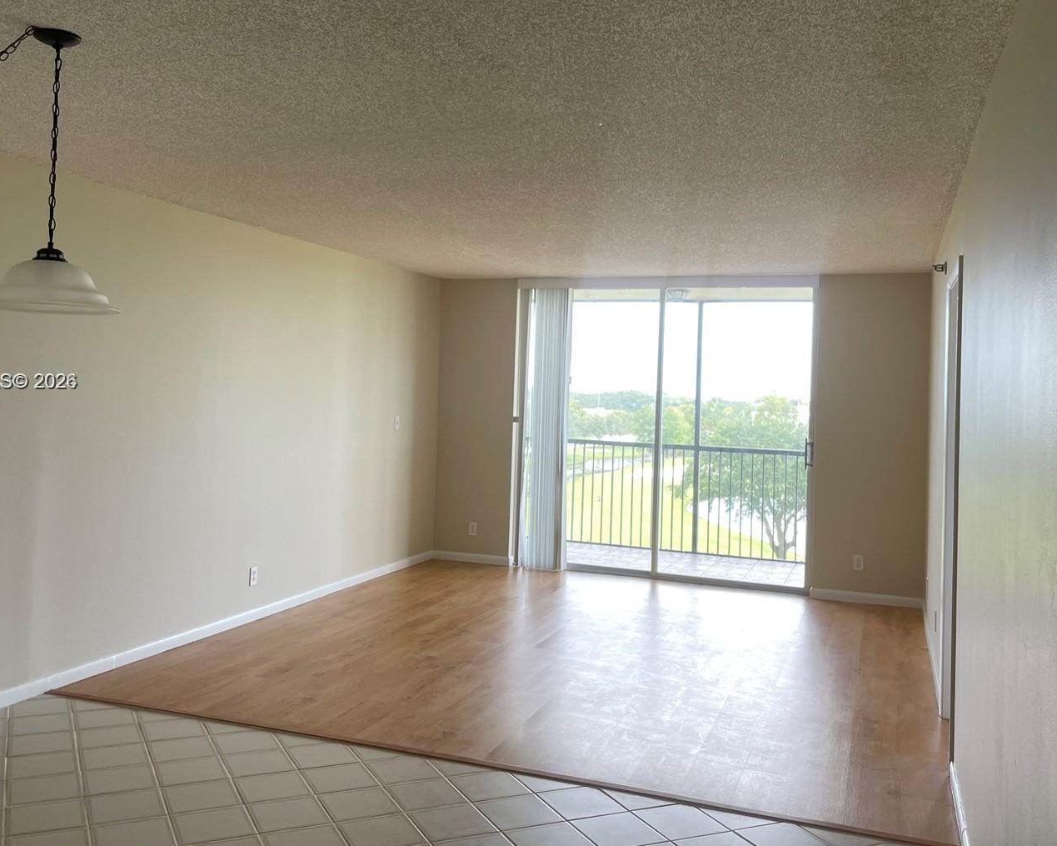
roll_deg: -1.4
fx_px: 1001
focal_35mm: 32
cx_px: 484
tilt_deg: +1.6
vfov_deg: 45.7
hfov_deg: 55.6
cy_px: 383
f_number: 1.6
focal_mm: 4.2
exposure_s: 1/121
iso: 80
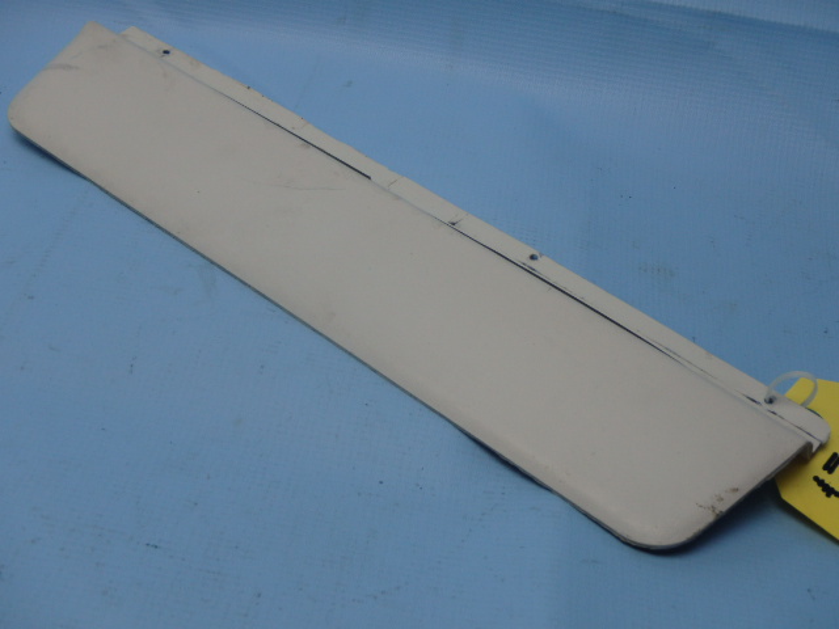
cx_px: 420
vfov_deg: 29.7
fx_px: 1188
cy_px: 314
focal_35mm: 49
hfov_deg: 38.9
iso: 200
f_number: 4.9
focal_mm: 8.8
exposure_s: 1/80
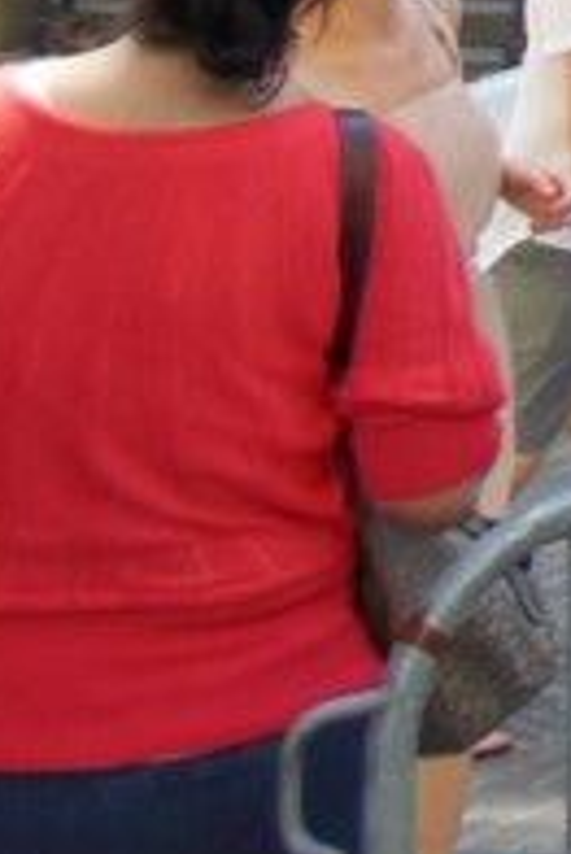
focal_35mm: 136
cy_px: -684
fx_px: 3230
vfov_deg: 13.5
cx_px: 1992
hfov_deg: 7.9
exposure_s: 1/250
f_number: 3.2
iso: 125
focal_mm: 4.5
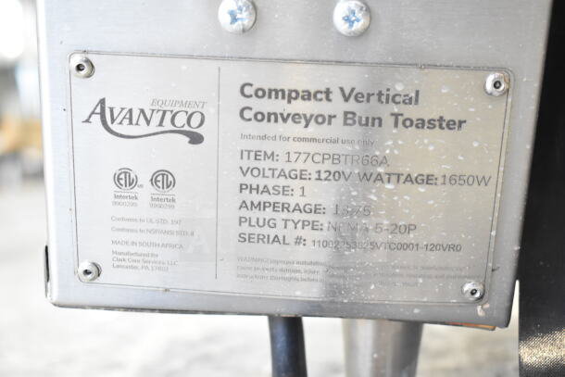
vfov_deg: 21.6
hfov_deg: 31.9
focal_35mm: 63
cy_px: 188
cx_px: 282
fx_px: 989
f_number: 5
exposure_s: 1/60
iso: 2200
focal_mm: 42
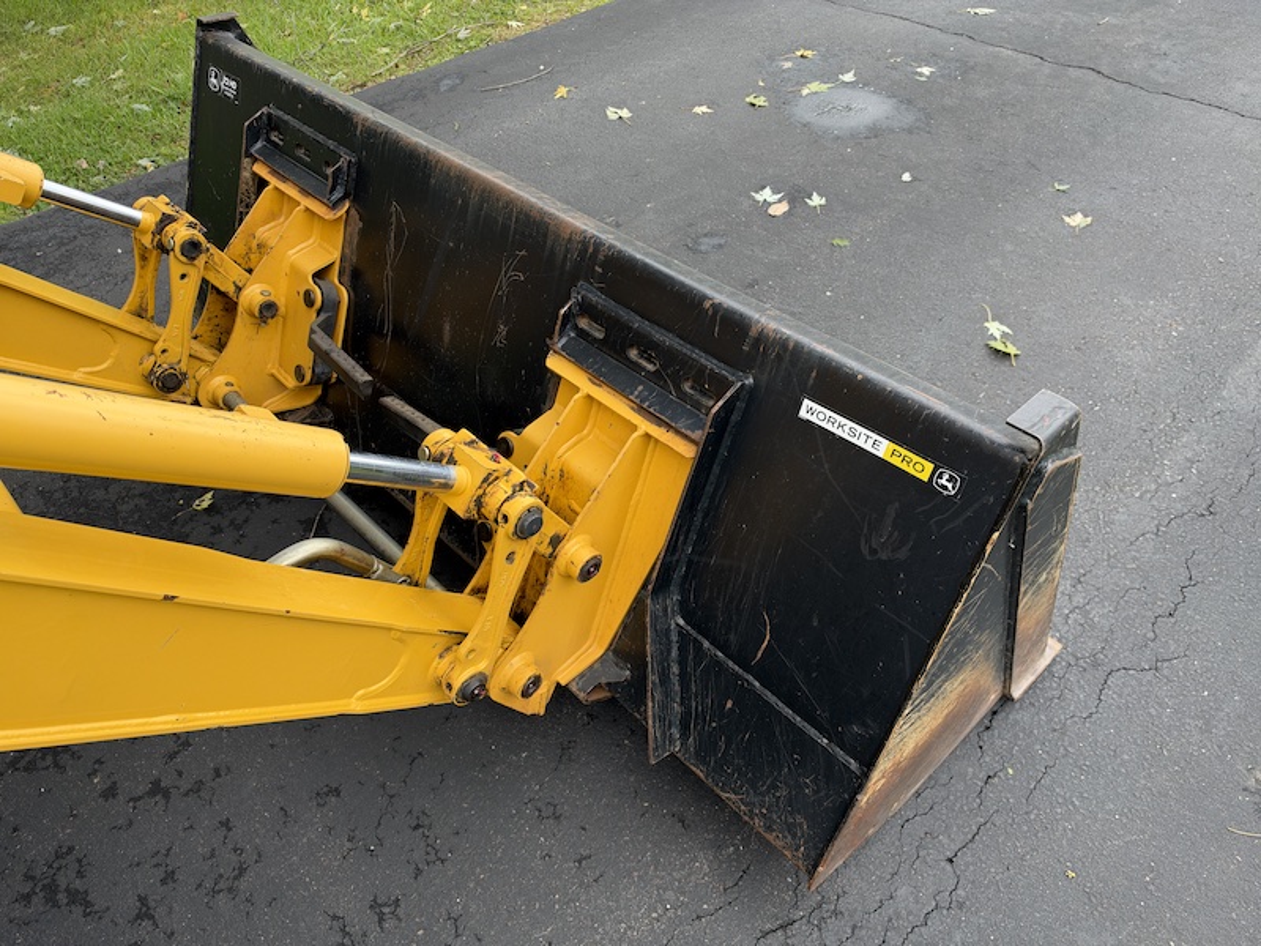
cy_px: 473
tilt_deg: -40.7
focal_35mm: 24
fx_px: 874
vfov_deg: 56.8
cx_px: 630
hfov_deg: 71.6
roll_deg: +2.0
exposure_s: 1/439
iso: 80
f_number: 1.8
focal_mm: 6.93
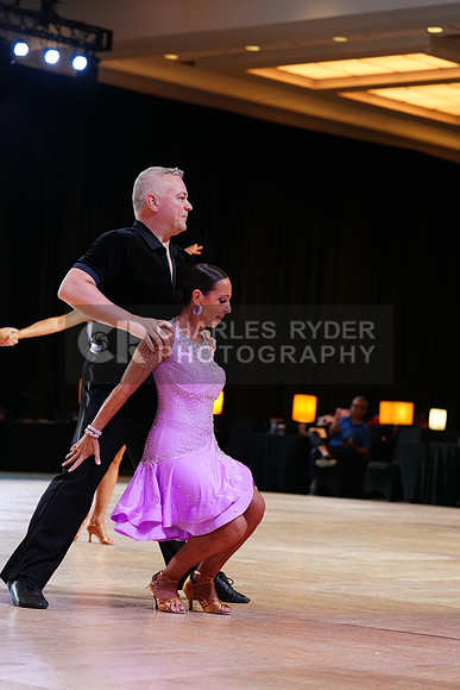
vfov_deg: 20.0
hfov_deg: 13.4
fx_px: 1954
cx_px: 230
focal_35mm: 102
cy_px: 345
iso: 2500
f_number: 4
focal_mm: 102
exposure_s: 1/250
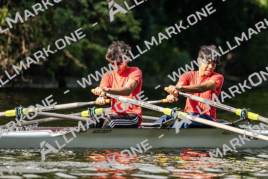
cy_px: 90
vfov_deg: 2.3
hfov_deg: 3.4
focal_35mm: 600
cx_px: 134
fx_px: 4470
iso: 800
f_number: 4.5
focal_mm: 400
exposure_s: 1/2500
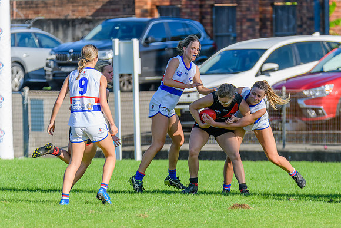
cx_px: 243
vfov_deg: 2.7
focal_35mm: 512
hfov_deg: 4.0
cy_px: 103
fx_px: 4849
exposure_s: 1/1600
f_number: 7.1
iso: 640
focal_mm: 320
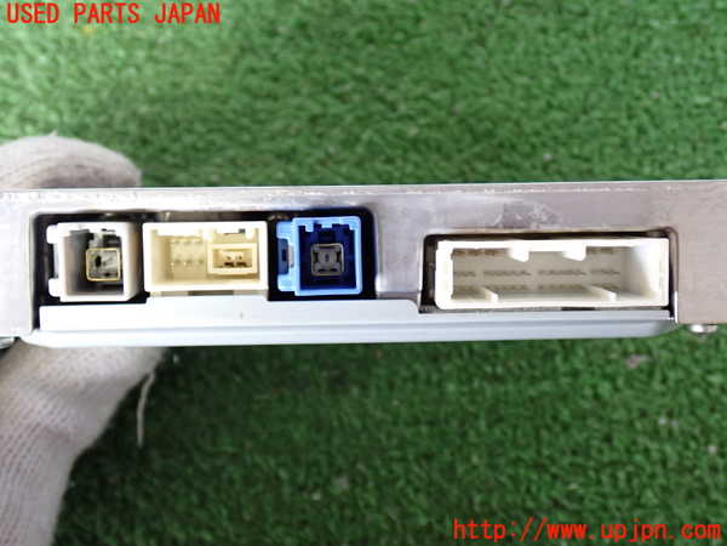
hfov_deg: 42.9
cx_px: 364
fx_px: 924
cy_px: 273
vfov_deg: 32.9
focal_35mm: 44
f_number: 2.9
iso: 500
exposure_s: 1/40
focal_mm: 7.84
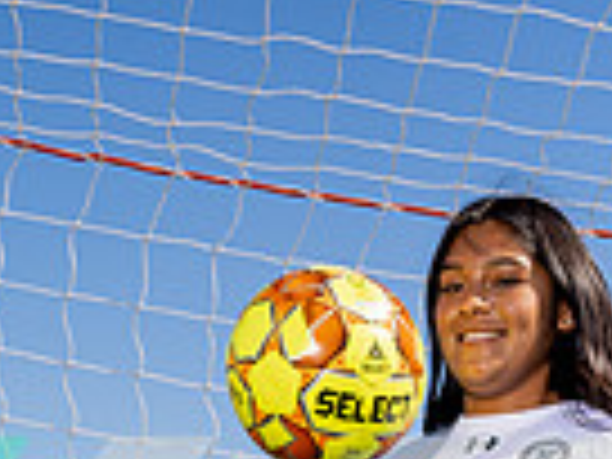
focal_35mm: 121
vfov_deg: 11.2
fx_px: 2139
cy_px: 896
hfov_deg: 16.2
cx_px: 432
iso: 100
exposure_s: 1/250
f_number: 8
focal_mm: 38
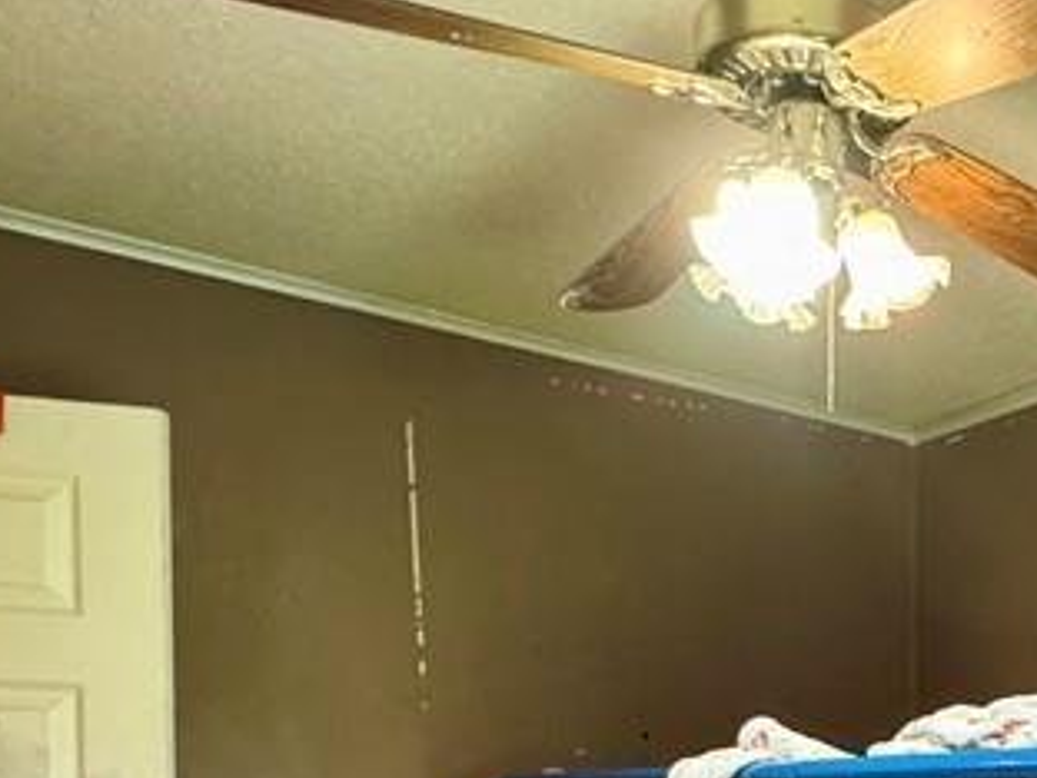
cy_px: 874
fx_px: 1378
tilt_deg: -2.1
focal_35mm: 46
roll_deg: -0.8
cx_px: 1180
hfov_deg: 34.7
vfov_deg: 28.4
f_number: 2.2
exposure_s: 1/40
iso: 1250
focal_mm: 2.22
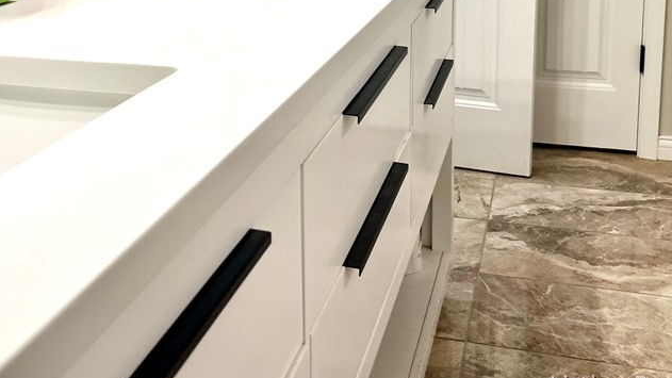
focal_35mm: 46
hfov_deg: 44.6
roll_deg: +0.1
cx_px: 340
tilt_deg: -9.5
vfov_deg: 24.7
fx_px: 820
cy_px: -6
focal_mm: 5.1
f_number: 1.6
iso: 80
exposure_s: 1/120
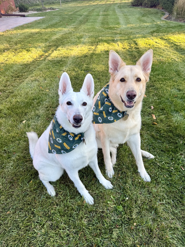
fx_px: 171
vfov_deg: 71.6
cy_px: 124
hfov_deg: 56.8
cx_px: 92
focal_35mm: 24
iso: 64
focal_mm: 6.76
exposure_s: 1/237
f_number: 1.78
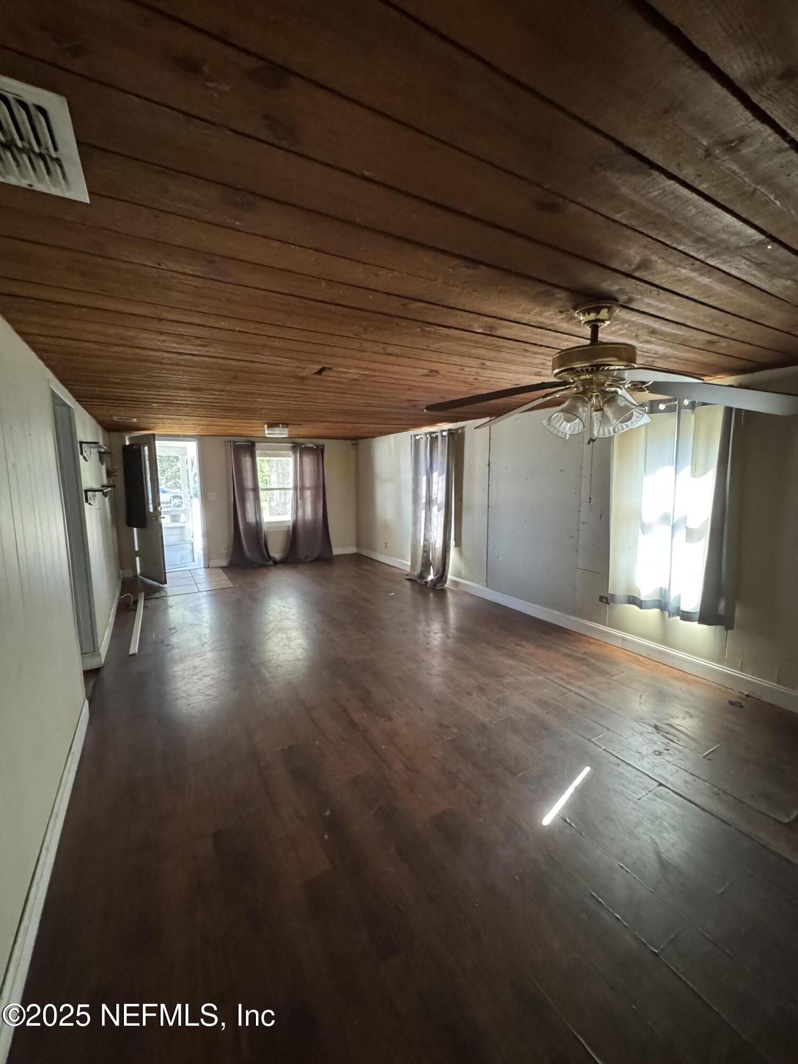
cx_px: 399
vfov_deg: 102.1
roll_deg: +0.6
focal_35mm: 14
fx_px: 430
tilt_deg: -7.9
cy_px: 532
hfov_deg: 85.7
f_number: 2.2
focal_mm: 2.22
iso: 1250
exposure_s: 1/60
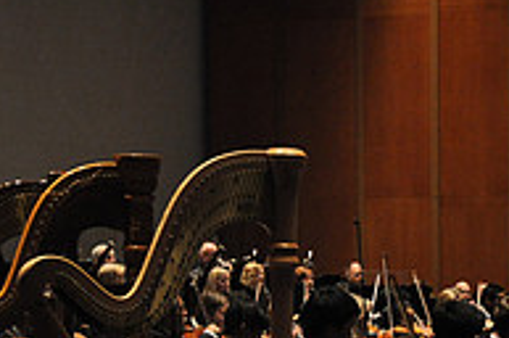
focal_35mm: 108
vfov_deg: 12.1
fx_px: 1524
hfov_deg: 18.0
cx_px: 612
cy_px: 492
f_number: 2.8
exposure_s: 1/250
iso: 1600
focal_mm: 24
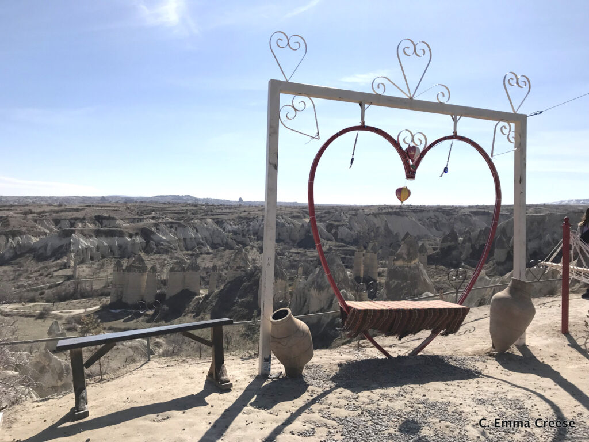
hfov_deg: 63.4
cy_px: 221
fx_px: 476
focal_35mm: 28
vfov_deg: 49.7
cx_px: 294
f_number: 1.8
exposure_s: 1/5988
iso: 20
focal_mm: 3.99
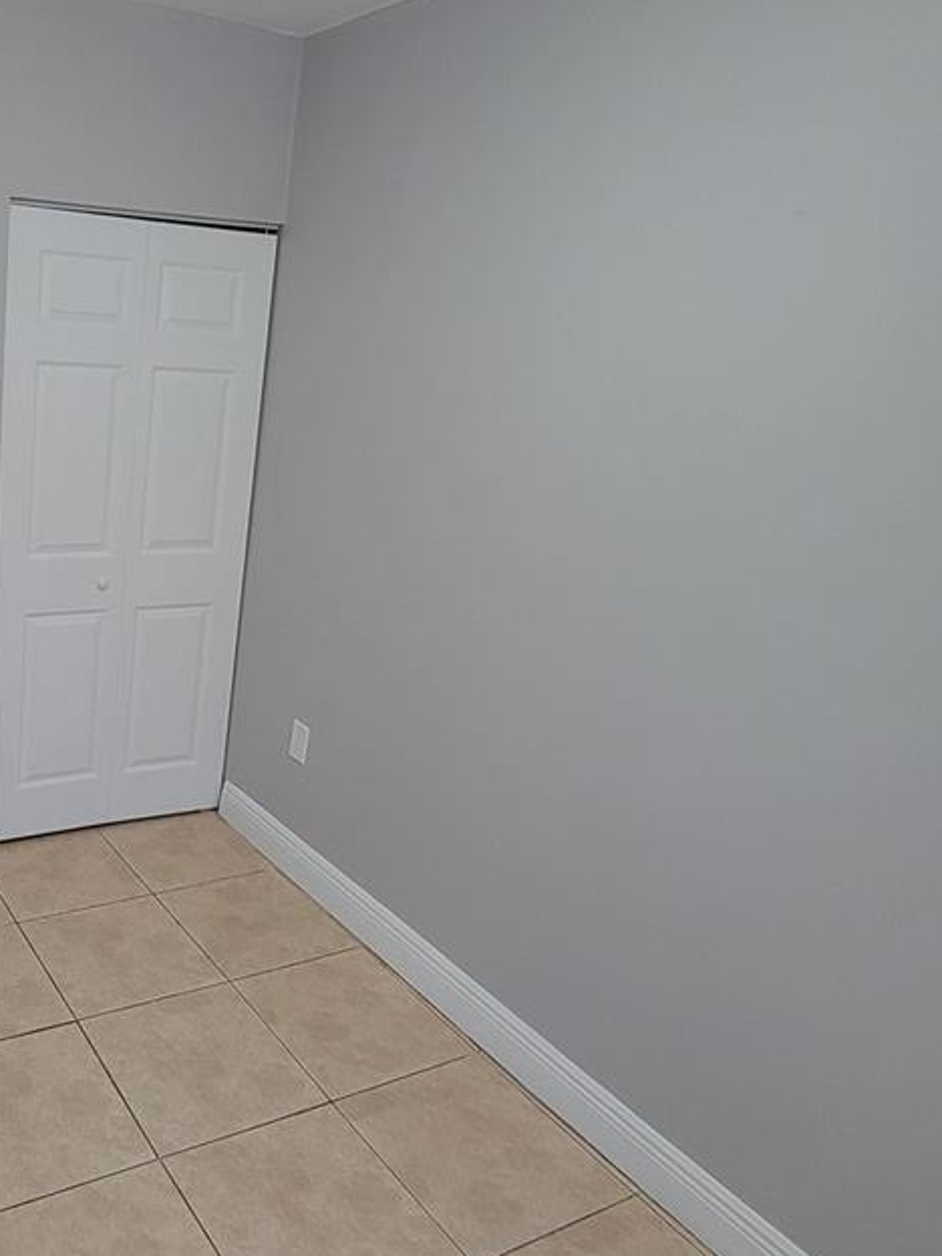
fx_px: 907
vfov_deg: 69.4
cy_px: 620
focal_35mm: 25
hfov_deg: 49.3
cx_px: 105
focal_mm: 2.2
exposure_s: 1/60
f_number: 2.2
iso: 250
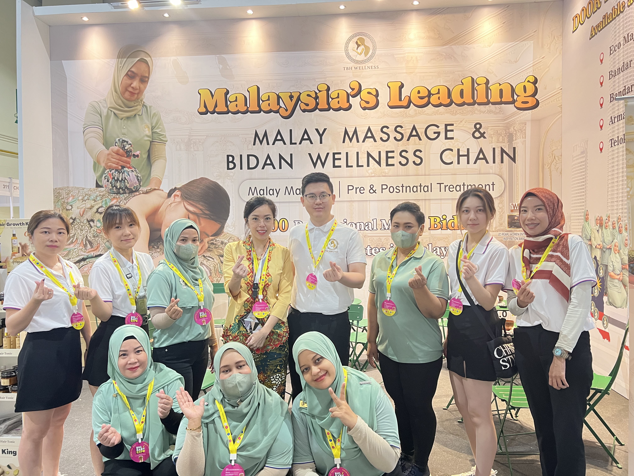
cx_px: 317
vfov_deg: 53.1
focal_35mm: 26
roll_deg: +0.6
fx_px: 476
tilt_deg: -0.5
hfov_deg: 67.3
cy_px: 238
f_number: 1.5
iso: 250
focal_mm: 5.7
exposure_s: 1/50
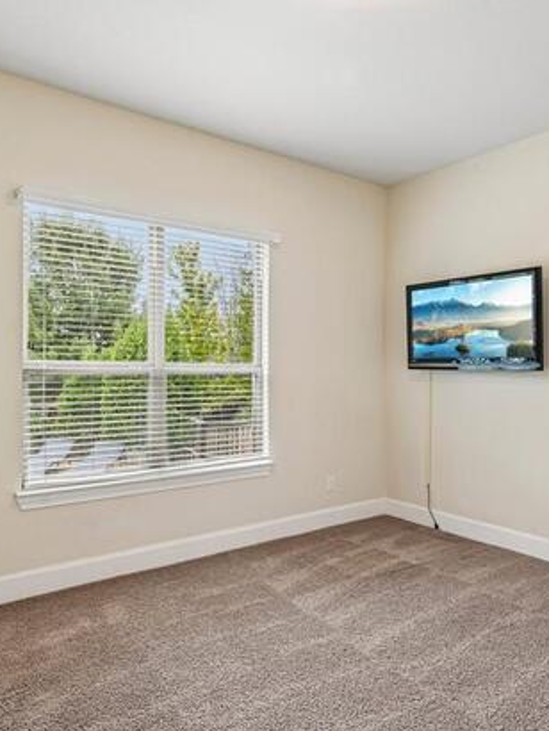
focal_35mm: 24
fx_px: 507
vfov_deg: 71.6
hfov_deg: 56.8
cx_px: 258
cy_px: 364
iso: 400
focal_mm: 16
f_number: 8
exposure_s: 1/30
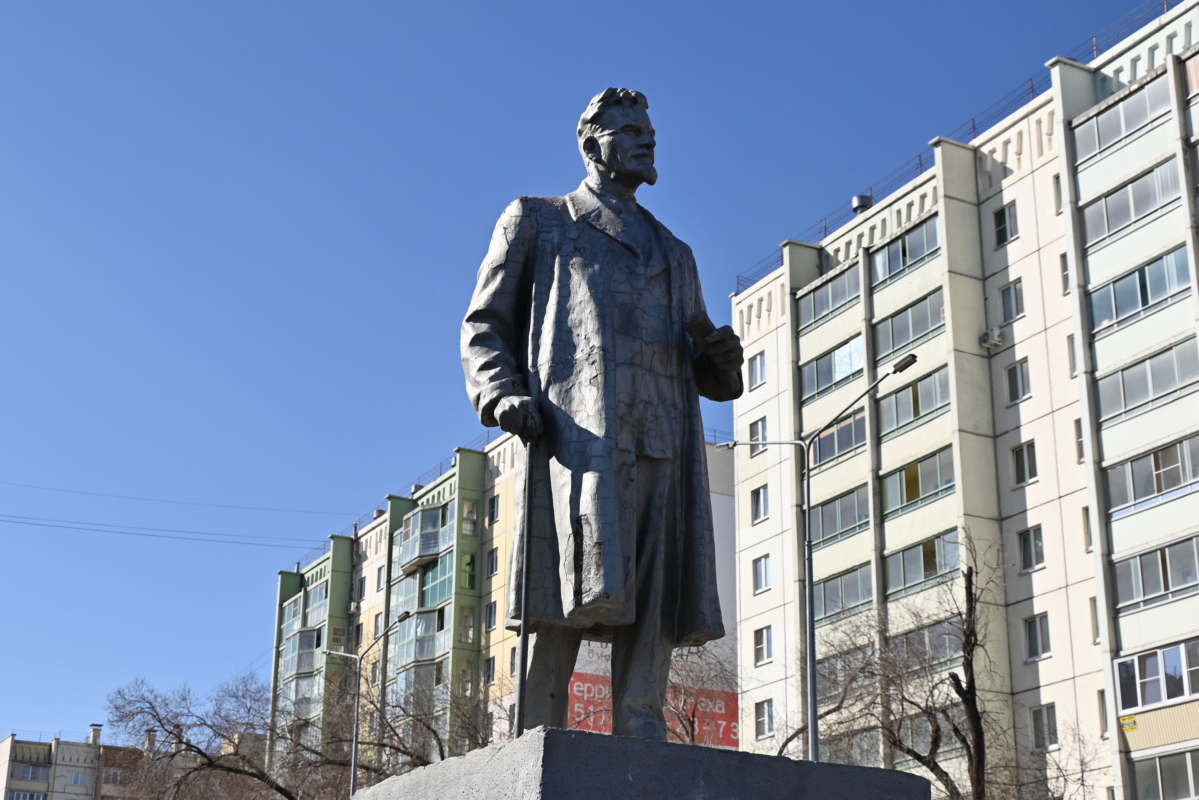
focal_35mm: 52
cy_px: 400
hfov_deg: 38.2
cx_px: 600
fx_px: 1732
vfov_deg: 26.0
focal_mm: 35
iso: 100
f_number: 8
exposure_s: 1/500
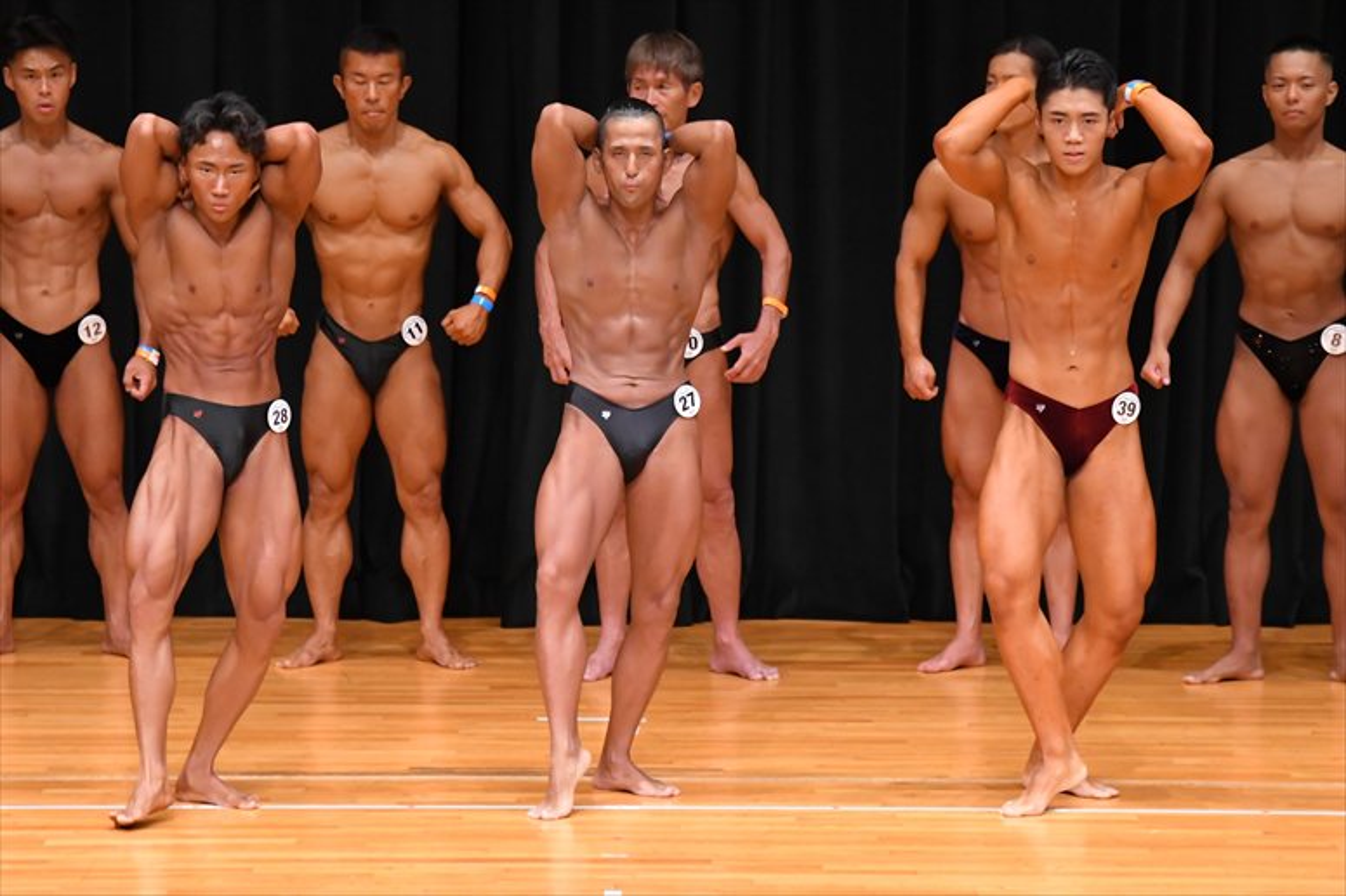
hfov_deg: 7.6
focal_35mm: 270
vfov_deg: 5.1
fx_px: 10090
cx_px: 673
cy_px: 448
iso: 5000
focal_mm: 180
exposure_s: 1/400
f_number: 5.6
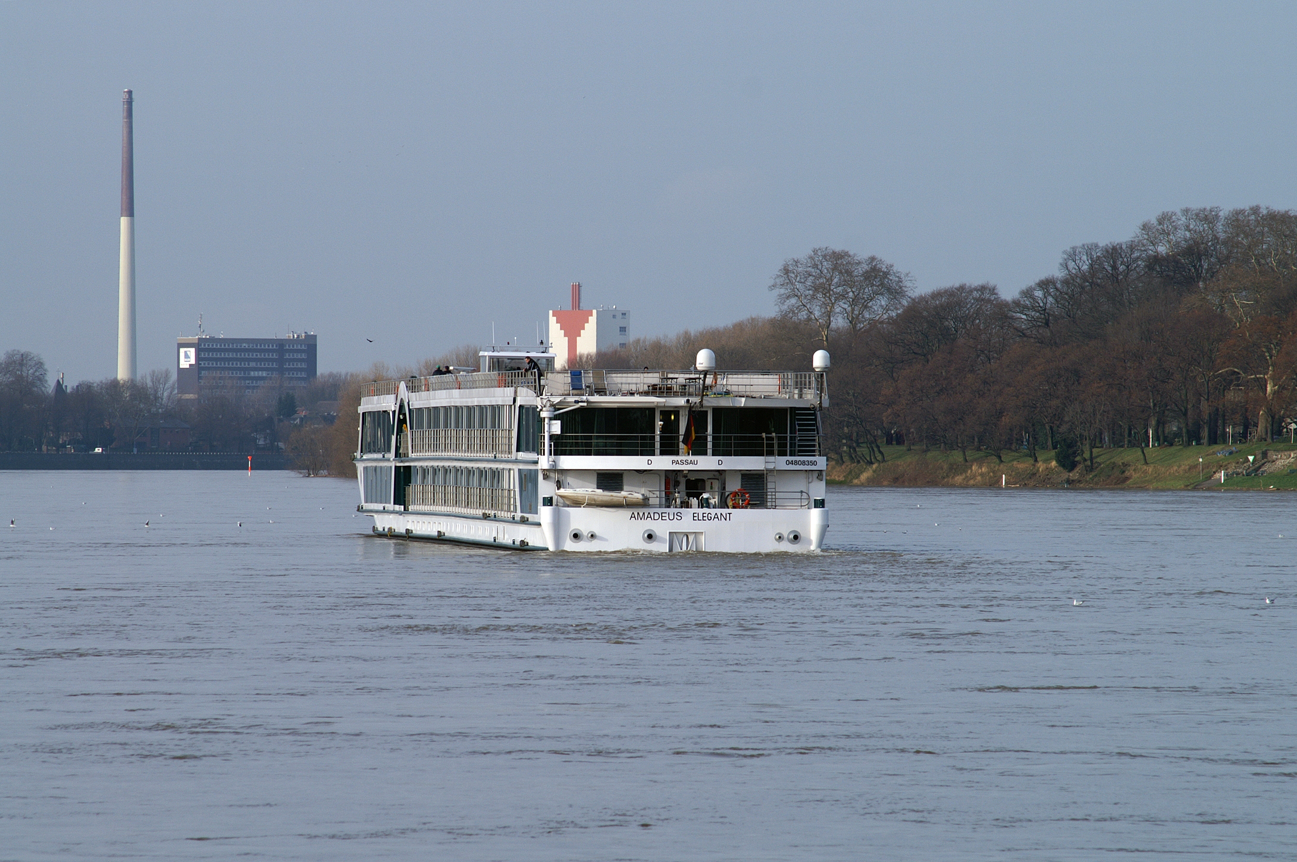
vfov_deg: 4.4
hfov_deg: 6.5
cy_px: 431
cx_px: 648
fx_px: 11339
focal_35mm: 315
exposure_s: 1/250
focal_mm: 210
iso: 100
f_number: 9
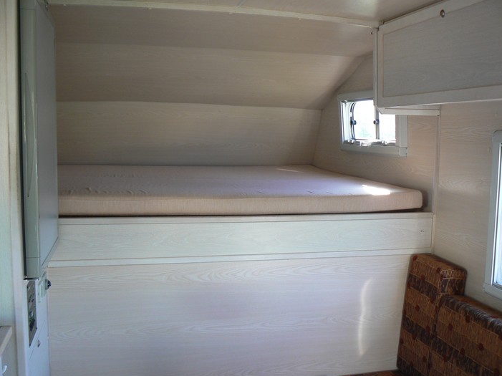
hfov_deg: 50.2
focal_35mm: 37
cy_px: 187
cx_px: 252
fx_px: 536
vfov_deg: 38.6
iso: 100
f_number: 2.8
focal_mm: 6
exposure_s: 1/30
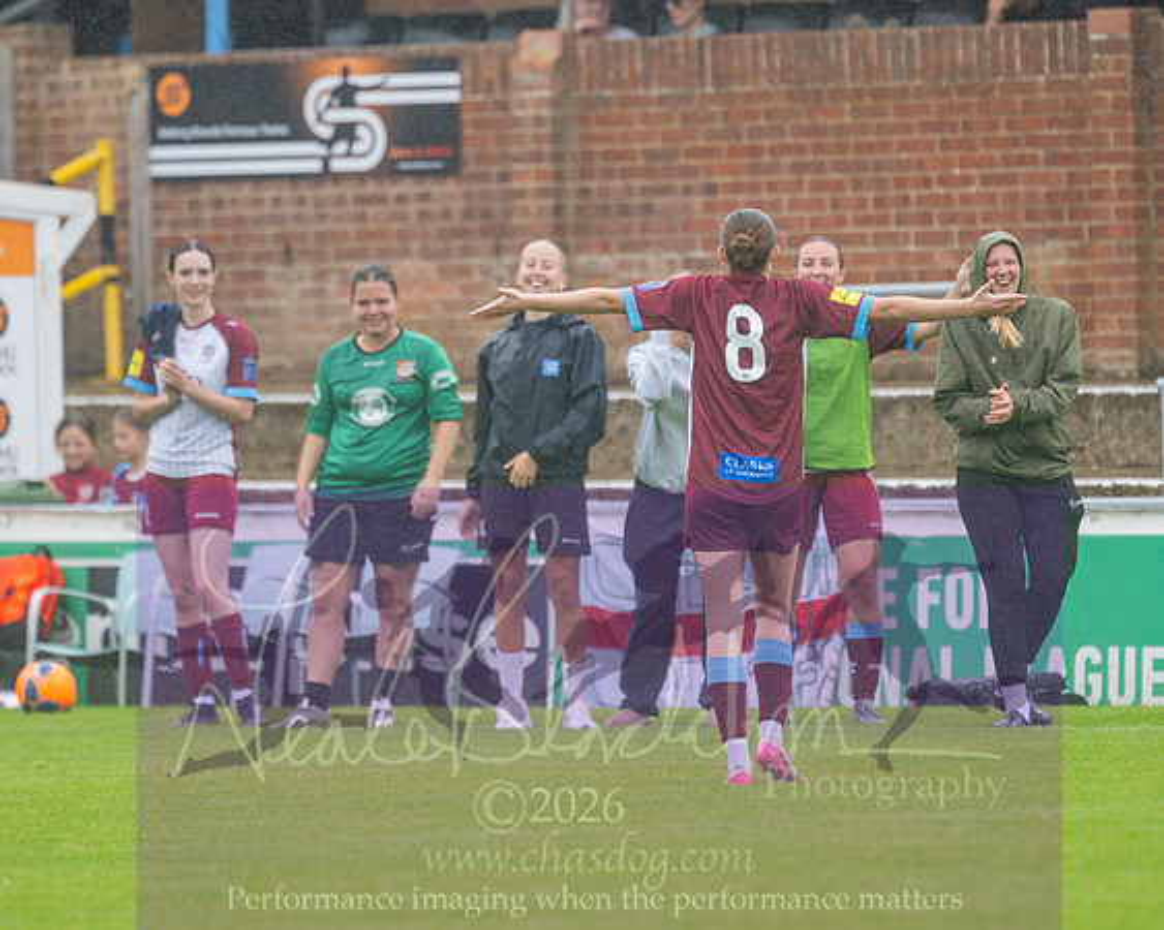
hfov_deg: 3.3
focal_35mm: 580
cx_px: 590
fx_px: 19981
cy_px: 465
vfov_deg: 2.7
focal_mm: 300
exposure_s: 1/1600
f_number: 2.8
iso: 450
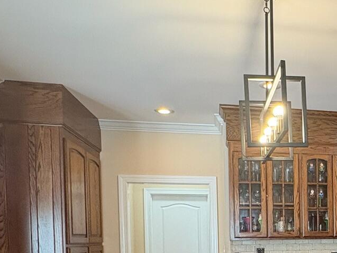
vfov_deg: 30.0
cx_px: 334
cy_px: 253
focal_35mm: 45
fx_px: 438
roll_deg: +0.2
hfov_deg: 37.7
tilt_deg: -1.8
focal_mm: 2.22
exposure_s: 1/60
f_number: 2.2
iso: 400
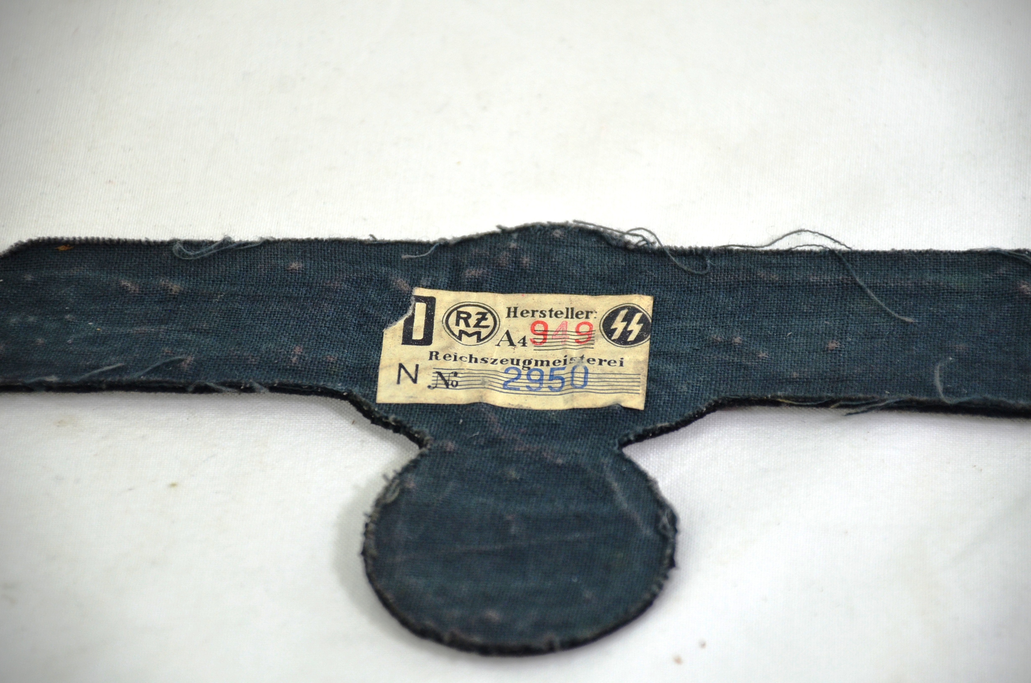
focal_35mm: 202
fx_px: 5787
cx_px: 516
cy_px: 342
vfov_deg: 6.8
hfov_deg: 10.2
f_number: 5.6
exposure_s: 1/250
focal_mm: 135
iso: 560
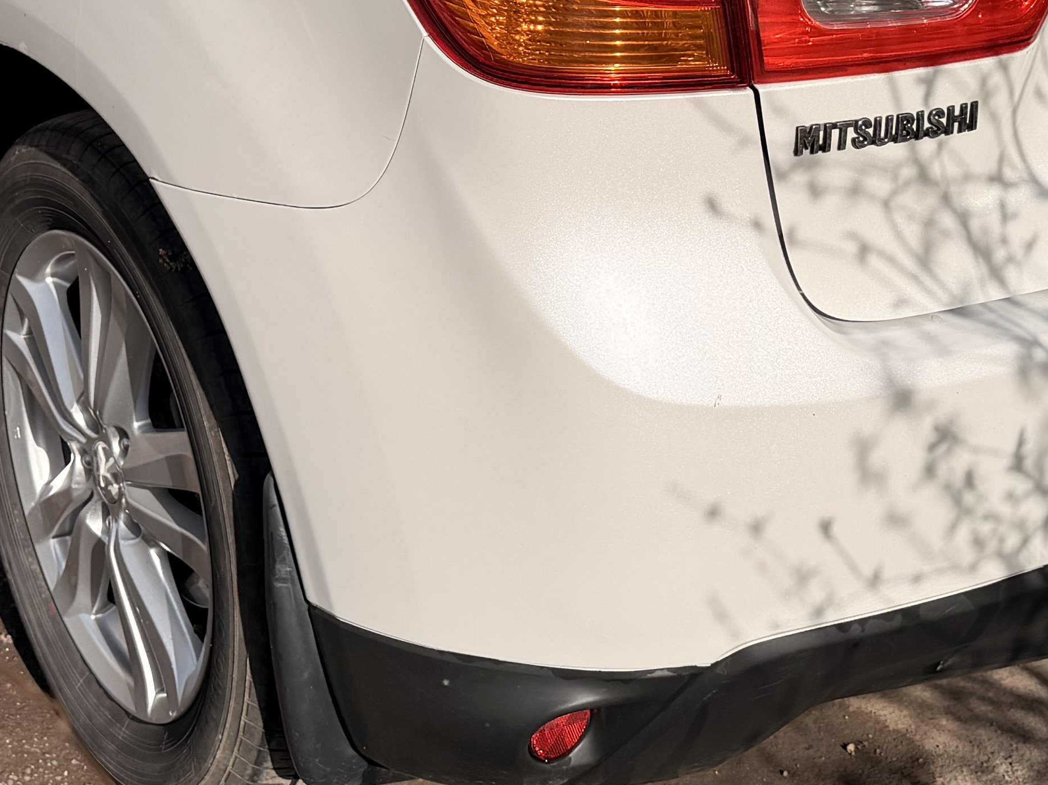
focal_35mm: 74
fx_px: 2240
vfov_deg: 19.6
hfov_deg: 26.3
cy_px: 108
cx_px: 446
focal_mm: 6.76
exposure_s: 1/4975
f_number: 1.78
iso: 80
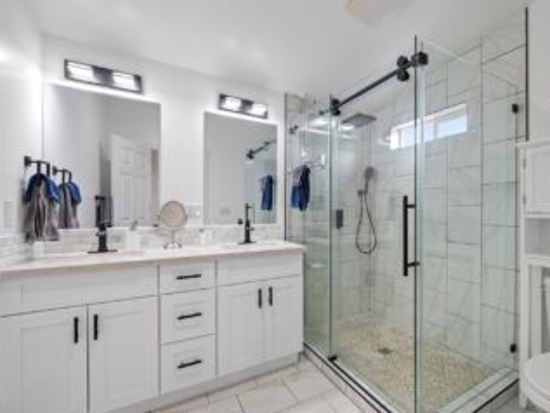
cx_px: 340
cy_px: 211
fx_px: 270
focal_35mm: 17
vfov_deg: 74.8
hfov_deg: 89.4
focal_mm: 14
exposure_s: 1/4
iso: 200
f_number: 8
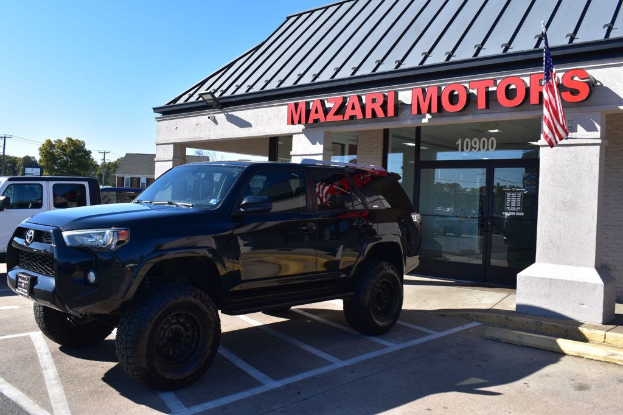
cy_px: 208
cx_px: 312
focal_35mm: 33
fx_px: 571
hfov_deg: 57.2
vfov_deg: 39.9
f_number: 11
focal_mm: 22
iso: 400
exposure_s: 1/400
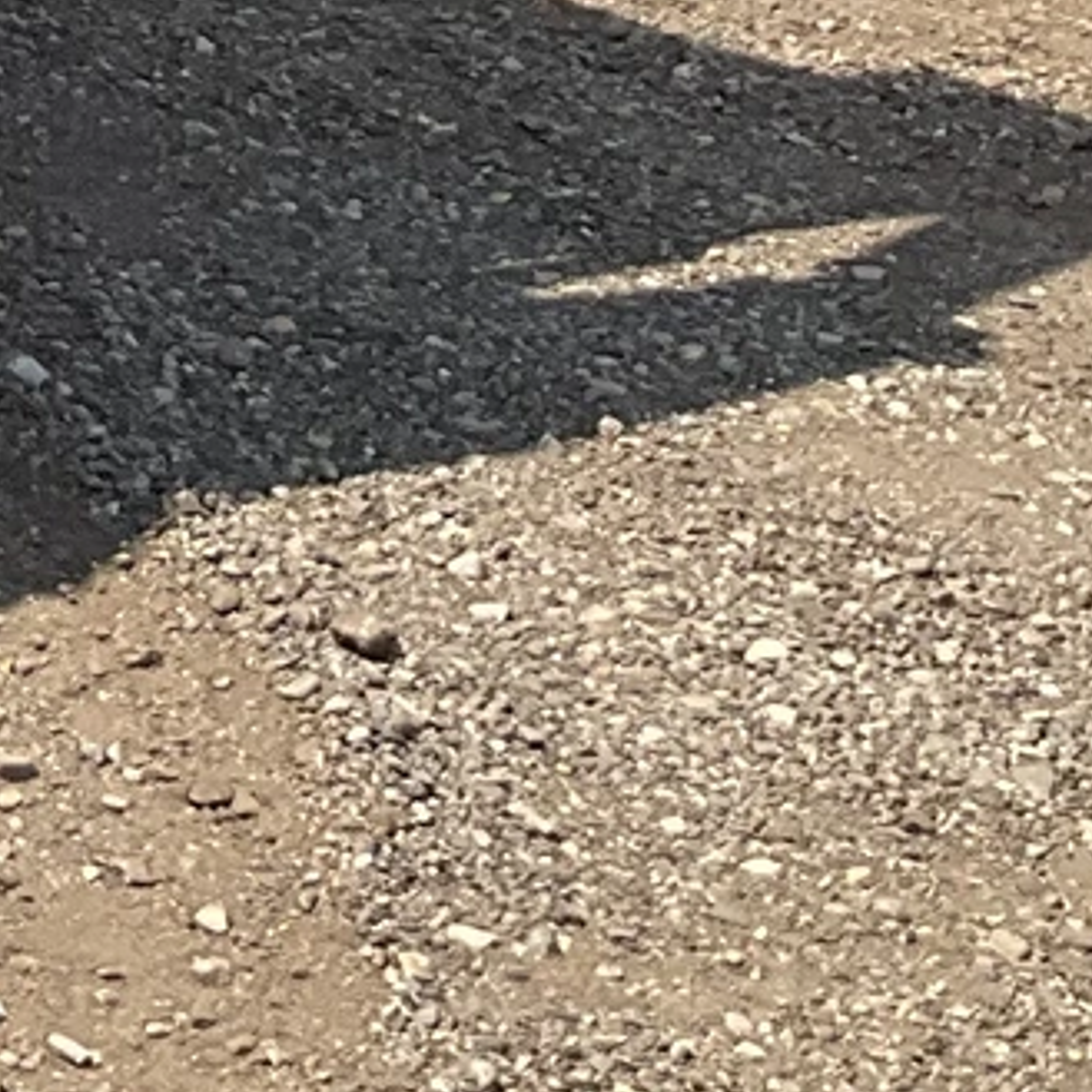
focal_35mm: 156
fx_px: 5568
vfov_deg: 10.3
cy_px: -1152
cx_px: -1703
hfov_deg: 9.6
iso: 25
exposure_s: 1/1577
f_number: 1.8
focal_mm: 3
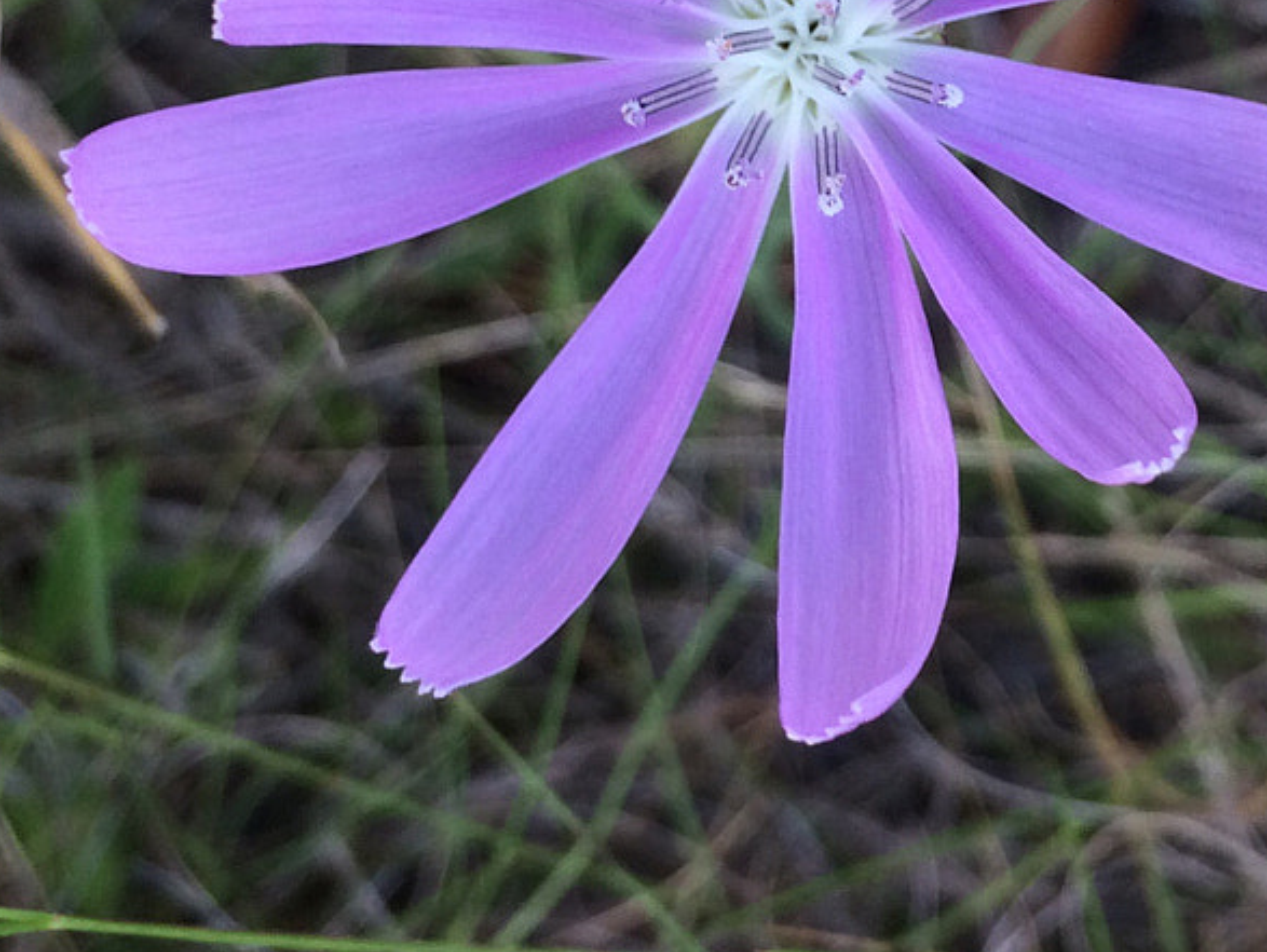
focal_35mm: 79
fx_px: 2893
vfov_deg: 18.3
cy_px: 56
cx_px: 954
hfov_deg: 24.4
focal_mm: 4.15
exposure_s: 1/241
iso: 32
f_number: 2.2
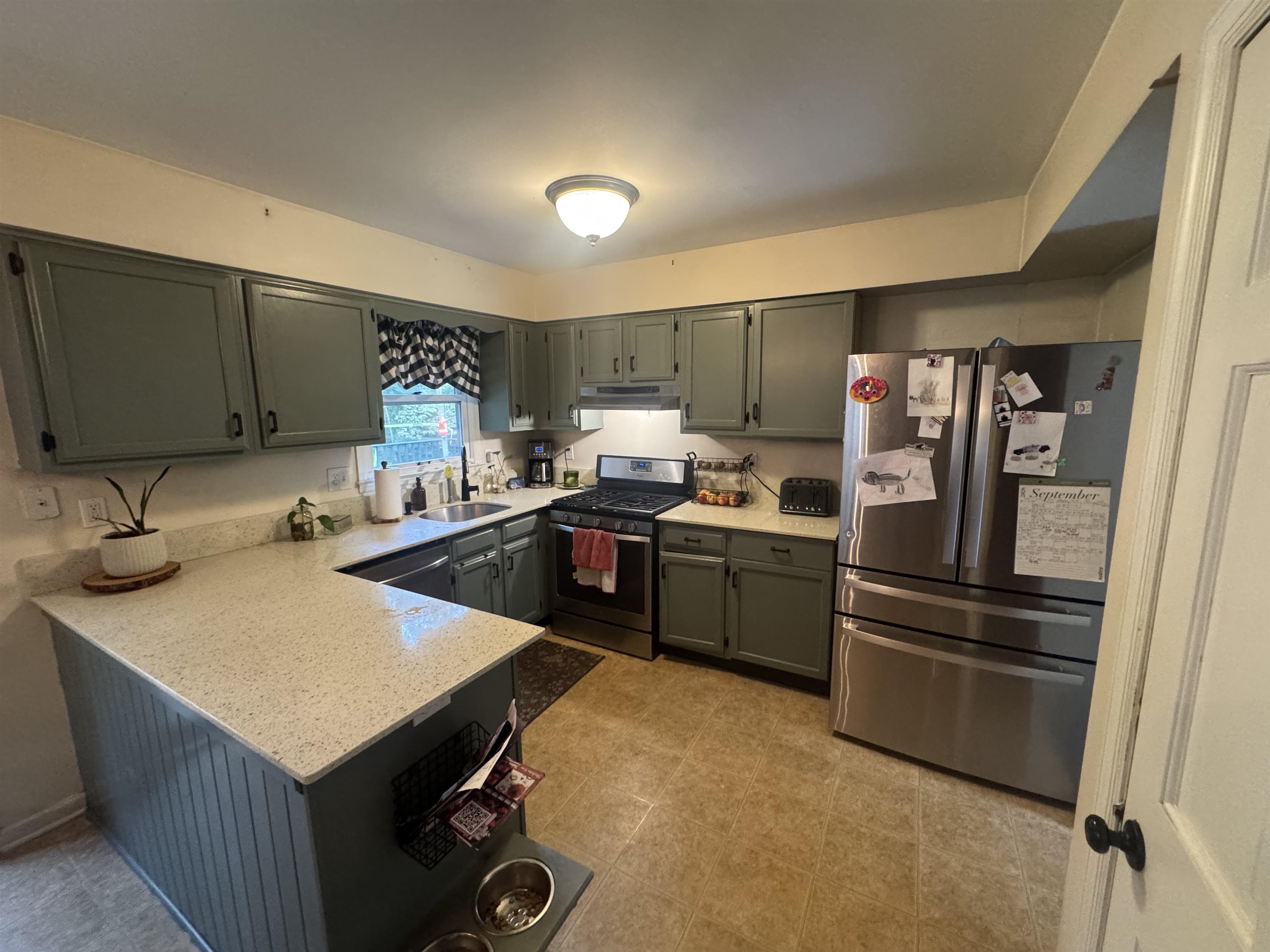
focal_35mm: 14
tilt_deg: -9.6
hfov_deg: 102.1
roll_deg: +0.6
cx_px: 635
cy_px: 476
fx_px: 514
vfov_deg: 85.7
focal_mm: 2.22
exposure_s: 1/60
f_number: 2.2
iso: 640
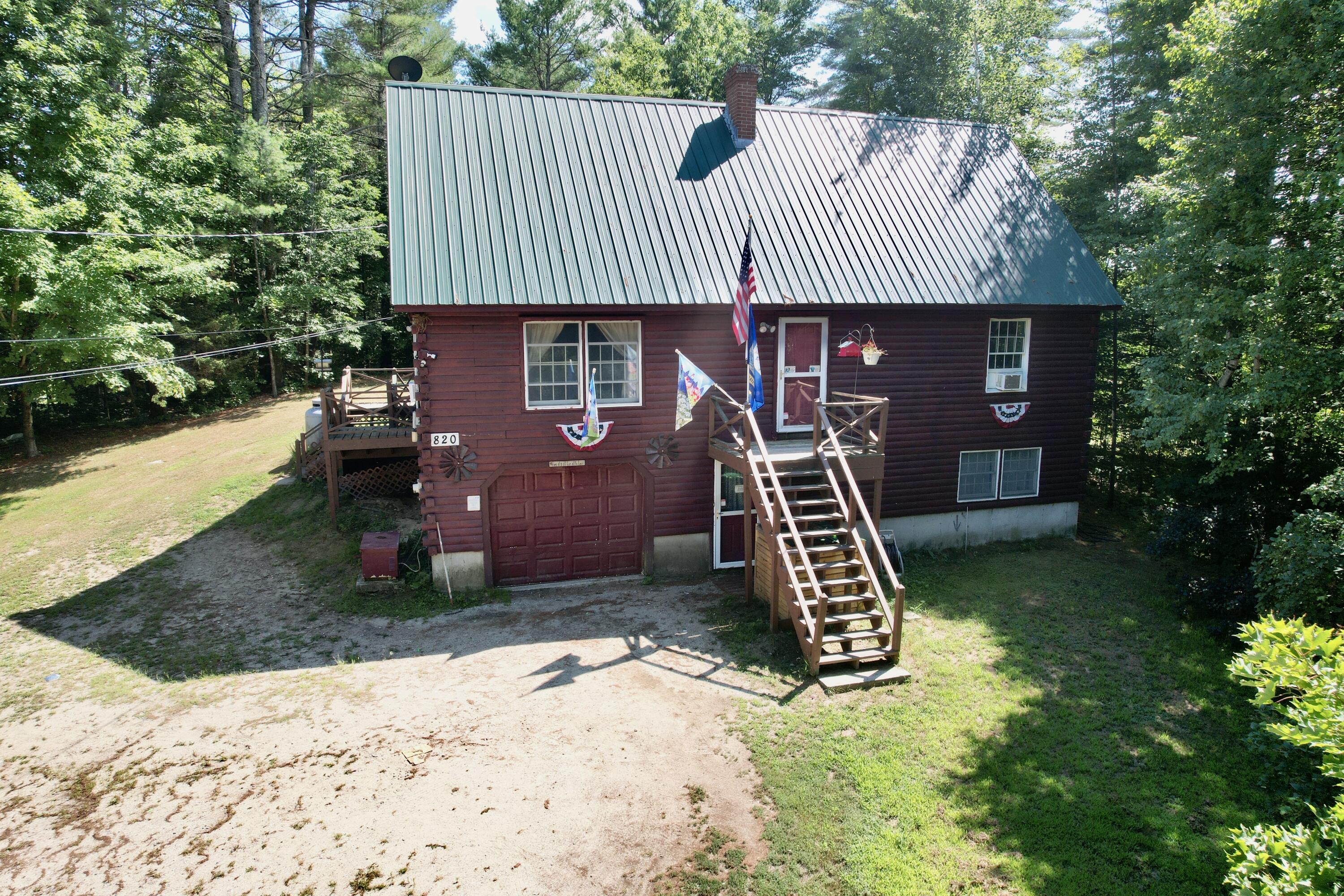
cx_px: 672
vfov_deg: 57.2
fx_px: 821
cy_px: 448
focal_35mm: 22
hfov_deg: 78.6
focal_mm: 8.38
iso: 100
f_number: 2.8
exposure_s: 1/725
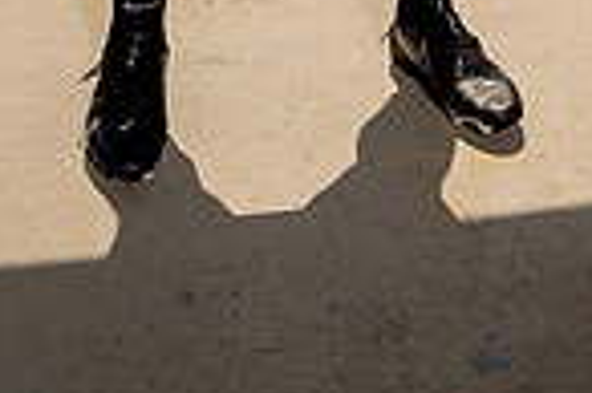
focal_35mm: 74
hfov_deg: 27.3
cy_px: -482
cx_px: 211
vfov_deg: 14.1
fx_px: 1216
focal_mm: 24
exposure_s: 1/250
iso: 100
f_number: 7.1
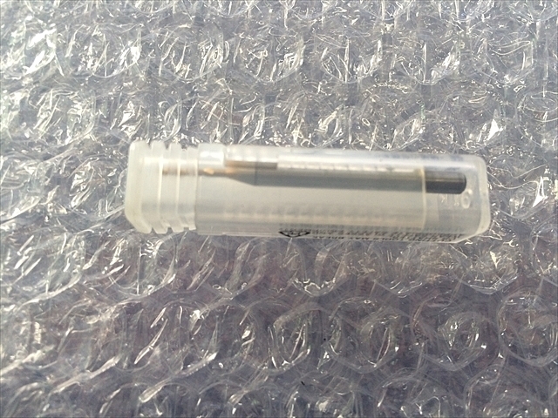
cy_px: 209
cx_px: 279
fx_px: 467
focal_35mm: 29
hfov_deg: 61.7
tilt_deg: -80.8
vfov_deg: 48.2
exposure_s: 1/120
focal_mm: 4.15
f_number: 2.2
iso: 50
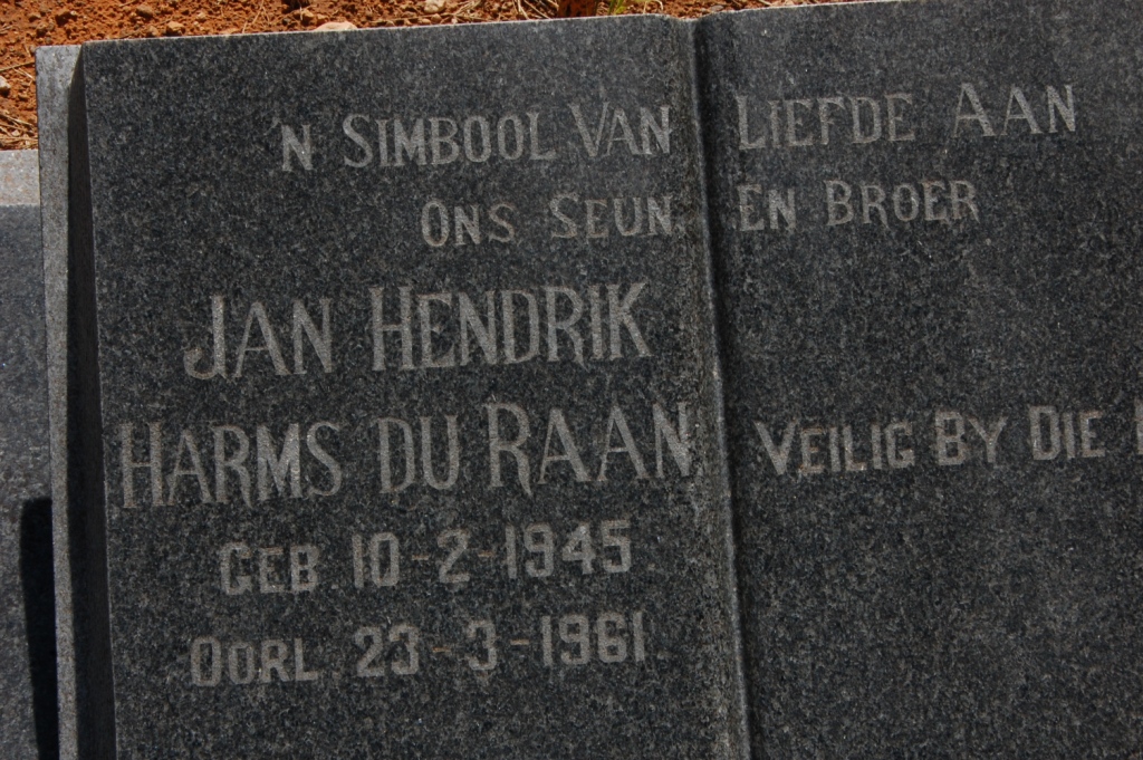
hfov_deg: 22.6
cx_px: 572
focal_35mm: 90
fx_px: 2855
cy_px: 380
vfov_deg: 15.2
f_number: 22
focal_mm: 60
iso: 400
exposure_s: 1/125
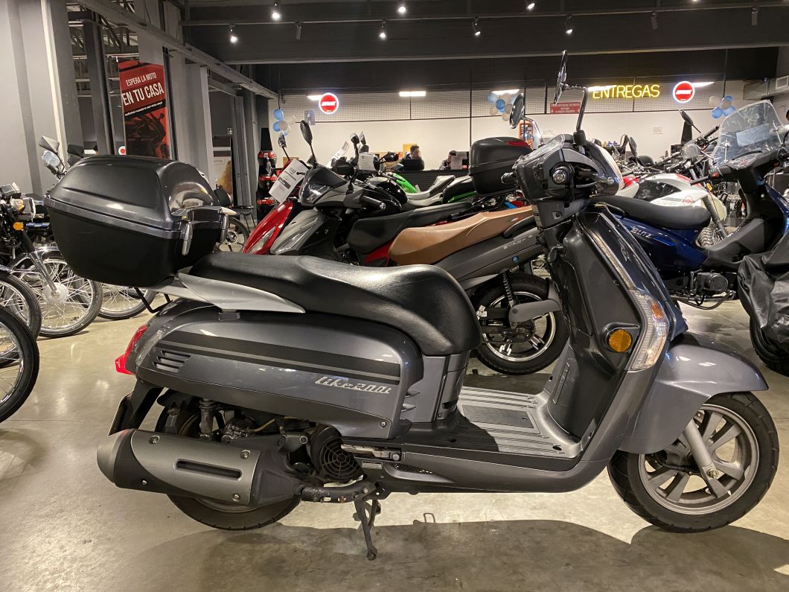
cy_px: 296
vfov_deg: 53.1
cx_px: 394
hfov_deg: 67.3
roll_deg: +1.7
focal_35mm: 26
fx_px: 593
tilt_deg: -11.5
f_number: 1.8
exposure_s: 1/50
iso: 400
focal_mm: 4.25
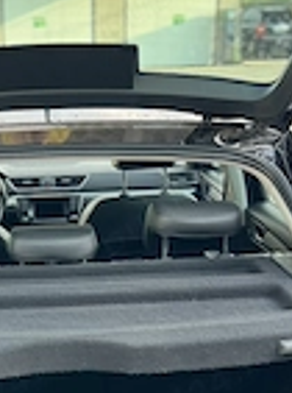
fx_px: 836
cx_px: 72
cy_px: 446
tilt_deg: -27.4
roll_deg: +1.3
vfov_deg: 24.4
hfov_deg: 19.7
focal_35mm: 74
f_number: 1.5
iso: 64
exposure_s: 1/128
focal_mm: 5.7
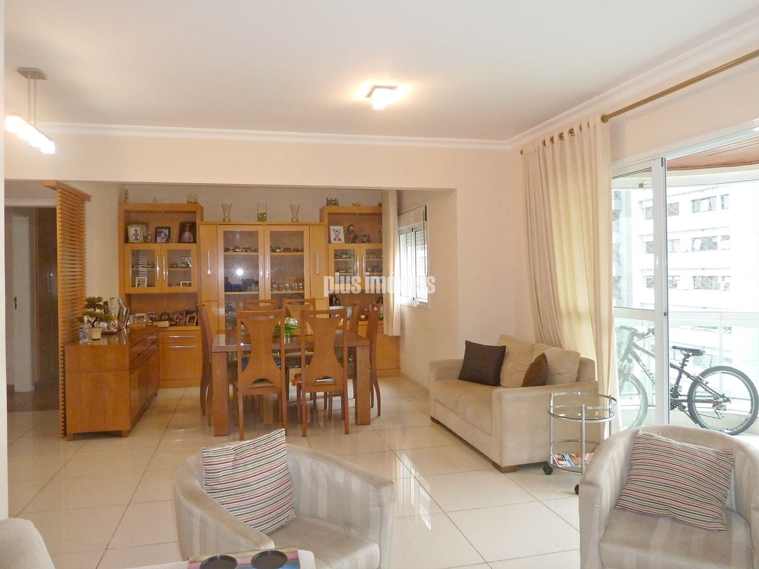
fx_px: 548
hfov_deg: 69.4
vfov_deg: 54.9
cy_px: 284
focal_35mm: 25
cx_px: 380
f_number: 3.3
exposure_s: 1/30
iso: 250
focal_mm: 4.1
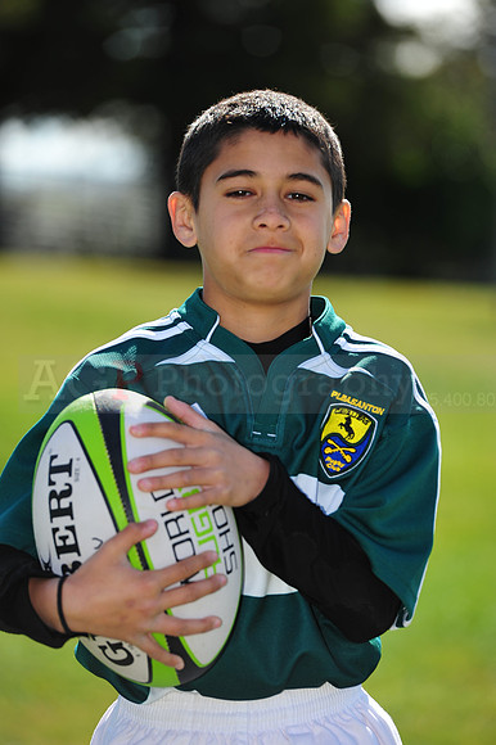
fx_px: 4138
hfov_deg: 6.9
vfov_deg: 10.3
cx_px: 248
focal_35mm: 200
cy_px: 372
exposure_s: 1/800
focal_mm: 200
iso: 200
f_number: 4.5
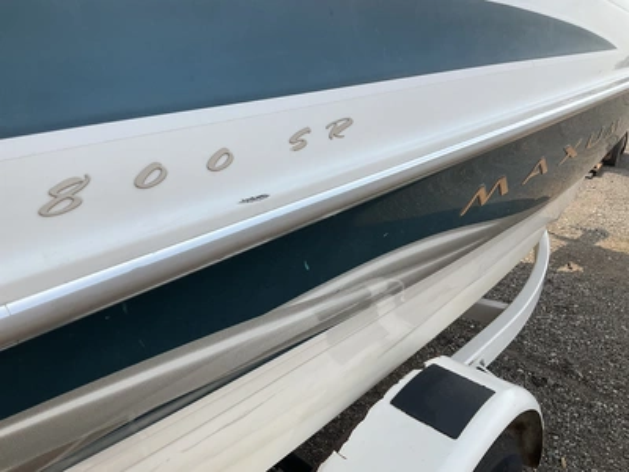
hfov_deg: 61.7
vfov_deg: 48.2
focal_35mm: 29
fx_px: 527
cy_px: 236
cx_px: 314
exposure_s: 1/1098
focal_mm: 3
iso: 25
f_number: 1.8
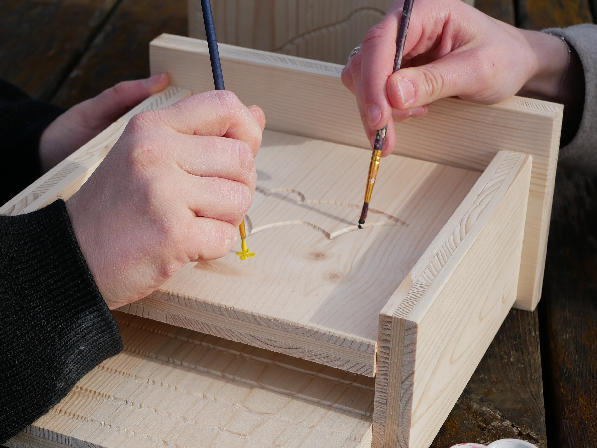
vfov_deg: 19.6
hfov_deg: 26.0
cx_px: 279
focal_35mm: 75
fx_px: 1293
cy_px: 283
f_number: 5
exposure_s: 1/800
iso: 200
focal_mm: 25
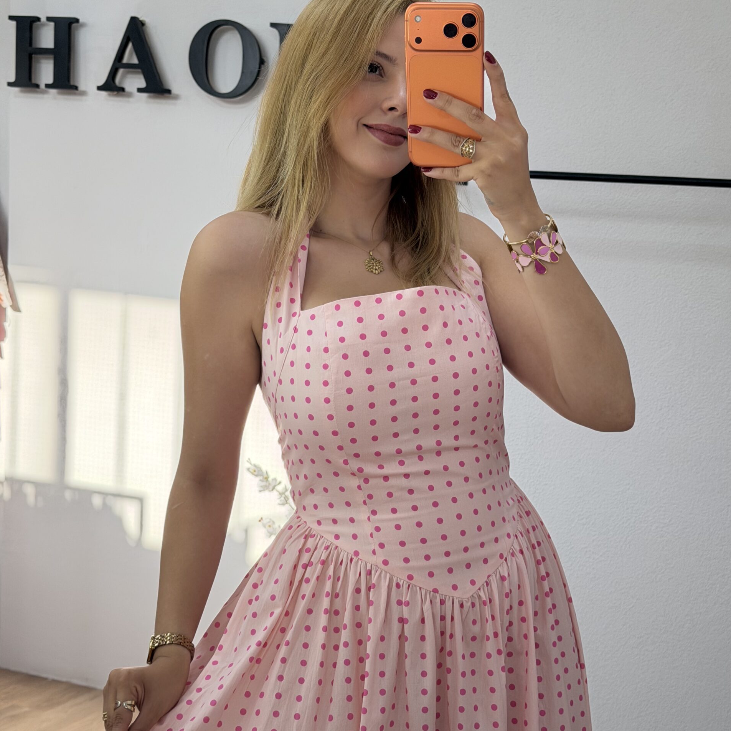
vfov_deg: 30.0
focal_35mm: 57
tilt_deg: -24.8
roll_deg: -3.6
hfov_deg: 30.0
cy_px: 404
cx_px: 368
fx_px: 1362
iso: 80
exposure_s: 1/291
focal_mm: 6.76
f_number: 1.78
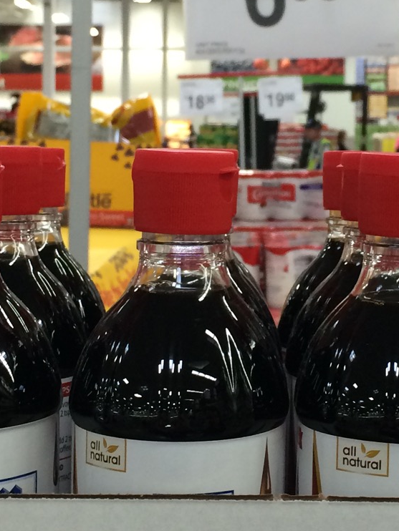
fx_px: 1229
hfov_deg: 18.4
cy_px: 176
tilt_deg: -1.2
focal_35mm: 80
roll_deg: +1.1
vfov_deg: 24.3
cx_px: 249
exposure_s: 1/30
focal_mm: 4.15
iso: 50
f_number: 2.2
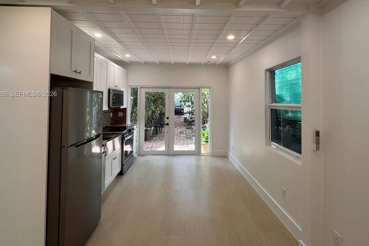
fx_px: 174
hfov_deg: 93.3
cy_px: 94
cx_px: 189
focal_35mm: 17
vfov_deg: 69.5
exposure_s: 1/120
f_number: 2.2
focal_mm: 2.22
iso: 100
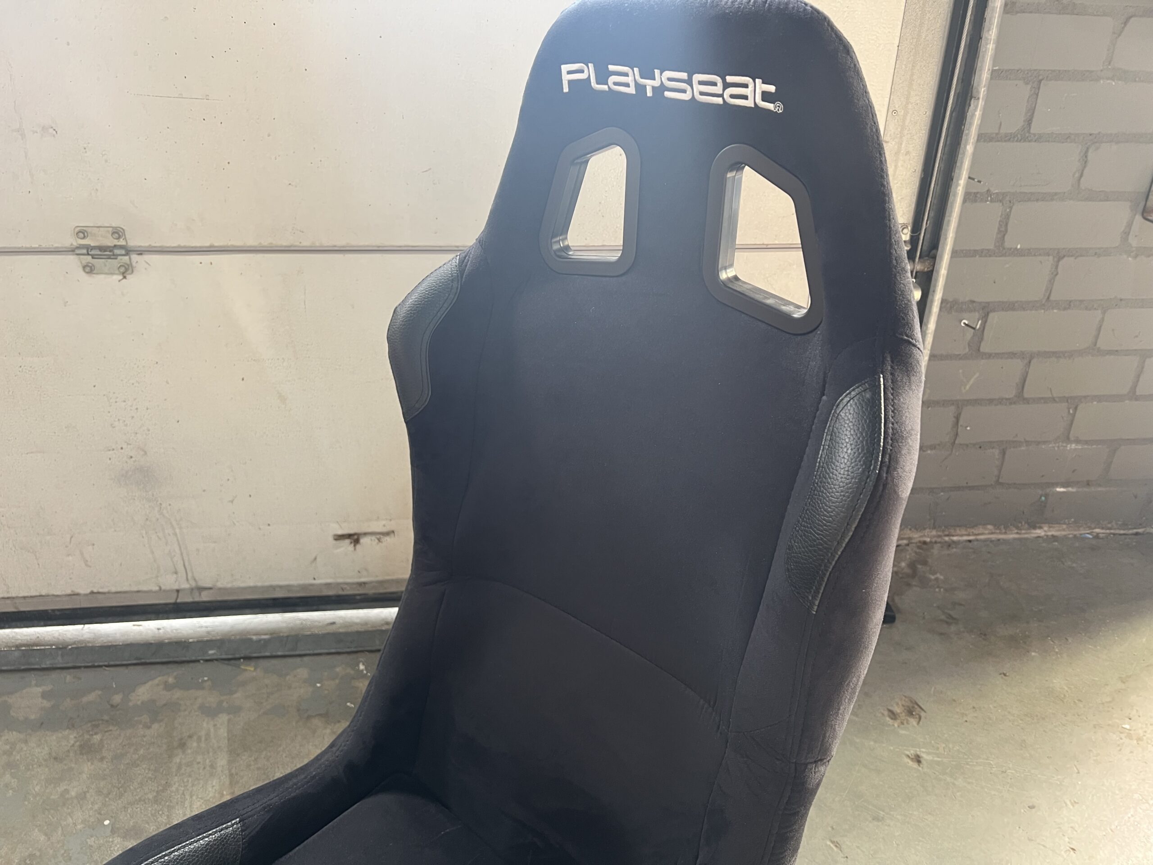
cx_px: 576
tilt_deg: -26.8
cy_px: 432
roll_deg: -0.9
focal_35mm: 26
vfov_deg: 53.1
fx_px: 866
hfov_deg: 67.3
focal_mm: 5.7
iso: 200
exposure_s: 1/50
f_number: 1.5
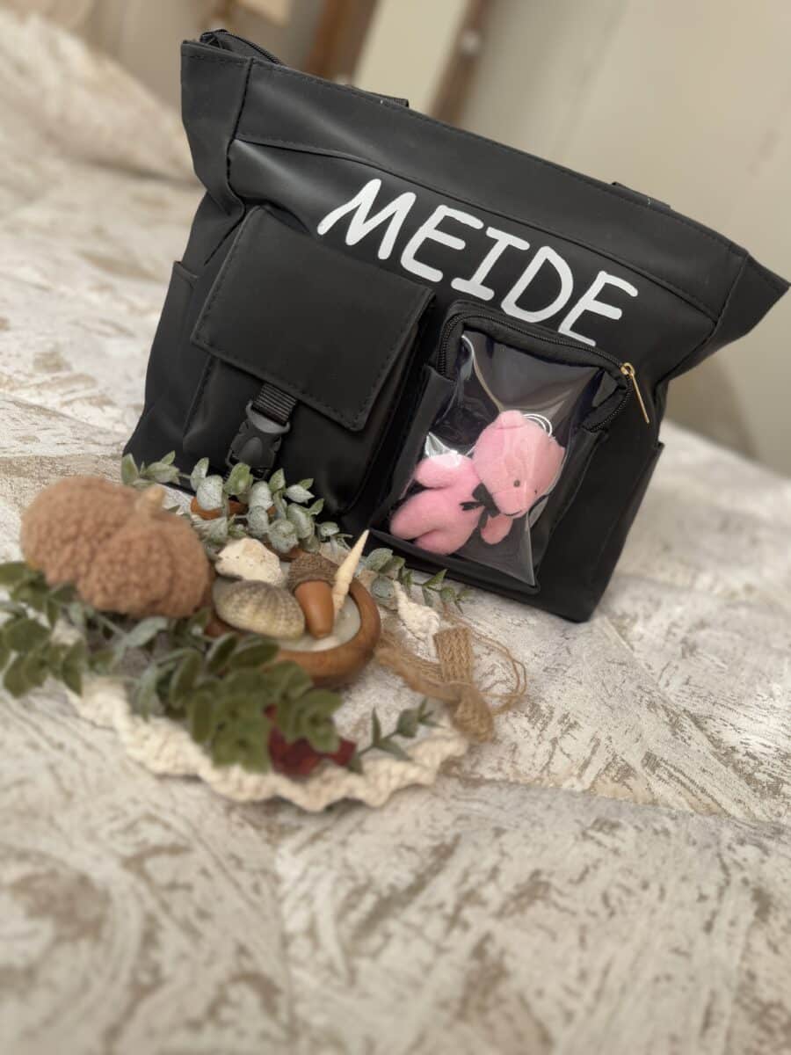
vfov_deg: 71.6
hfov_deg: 56.8
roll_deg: -22.8
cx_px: 396
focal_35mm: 24
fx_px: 731
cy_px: 528
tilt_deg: -23.7
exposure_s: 1/196
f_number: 1.78
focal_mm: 6.76
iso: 64
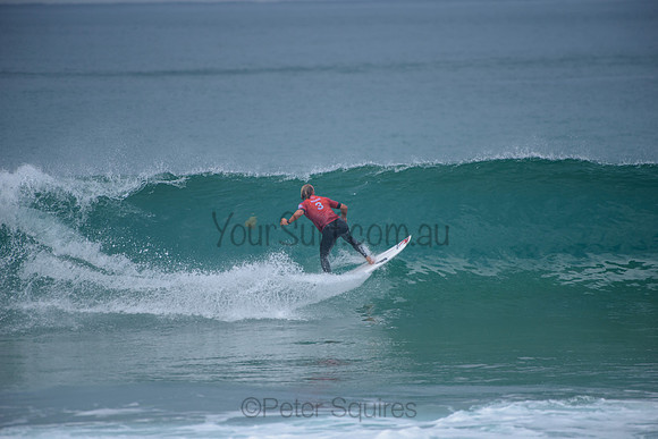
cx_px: 329
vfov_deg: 2.8
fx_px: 9141
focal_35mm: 500
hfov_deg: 4.1
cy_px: 220
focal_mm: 500
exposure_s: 1/2000
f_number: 5.6
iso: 360
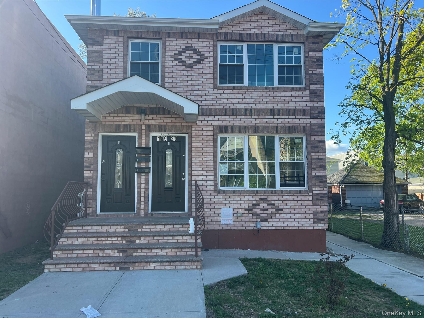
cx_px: 212
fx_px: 318
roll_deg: +0.4
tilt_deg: +5.2
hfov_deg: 67.3
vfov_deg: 53.1
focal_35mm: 26
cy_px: 159
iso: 50
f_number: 1.5
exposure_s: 1/1171
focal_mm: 5.7
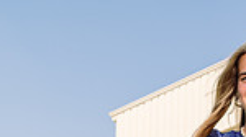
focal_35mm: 110
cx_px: 239
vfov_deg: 9.7
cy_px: 328
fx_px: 717
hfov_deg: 19.0
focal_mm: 35
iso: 100
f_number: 7.1
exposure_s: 1/250
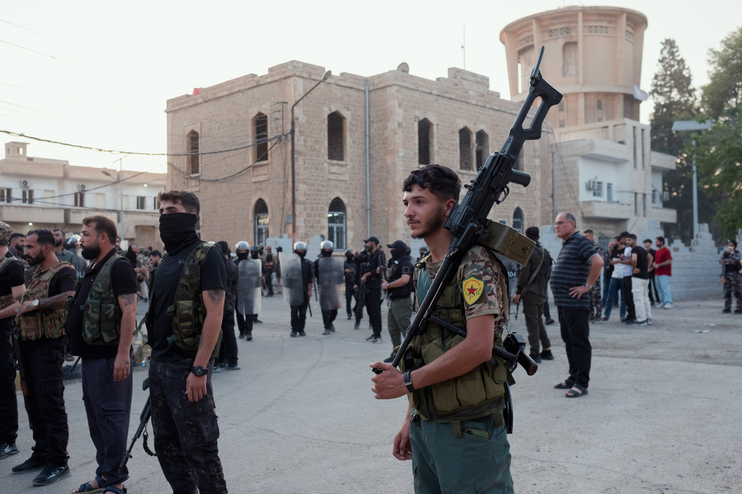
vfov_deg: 37.9
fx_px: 721
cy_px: 247
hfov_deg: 54.4
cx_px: 371
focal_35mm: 35
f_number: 3.6
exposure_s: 1/500
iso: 500
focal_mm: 23
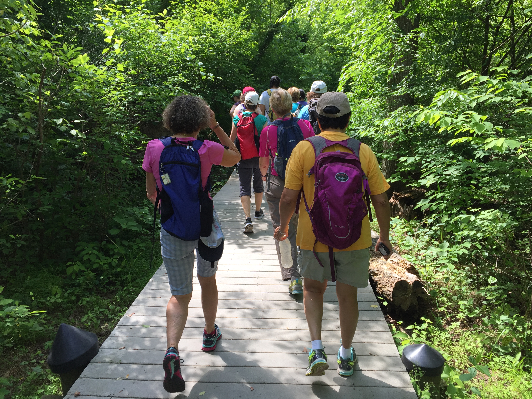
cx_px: 266
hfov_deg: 61.7
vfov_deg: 48.2
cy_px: 200
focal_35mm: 29
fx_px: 446
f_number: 2.2
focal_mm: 4.15
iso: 32
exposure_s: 1/482
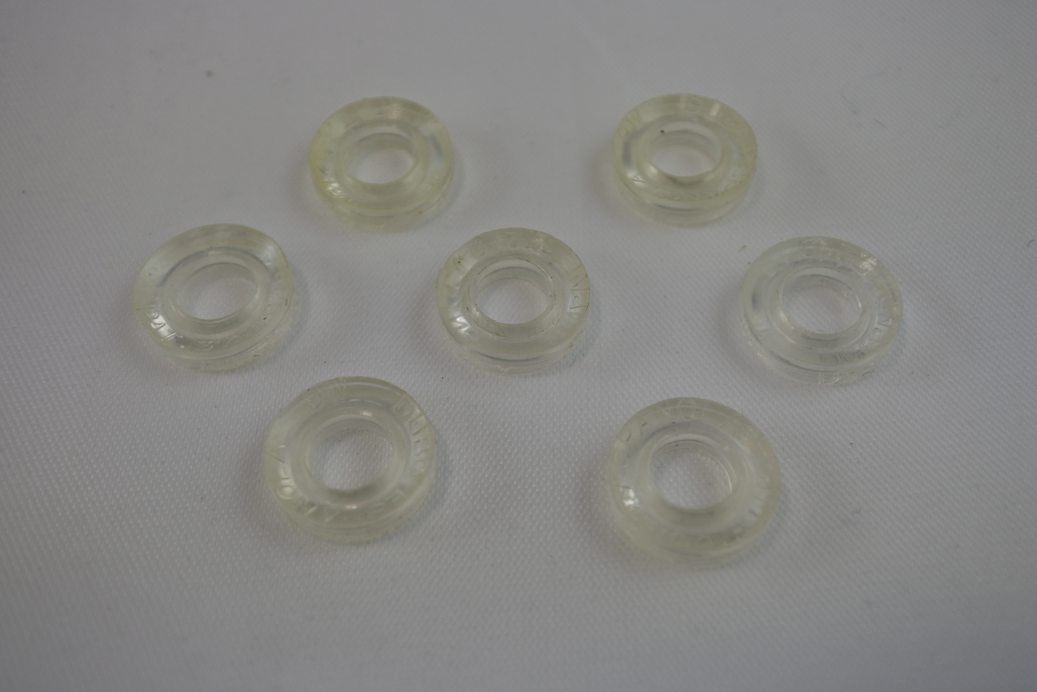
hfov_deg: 53.1
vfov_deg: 36.9
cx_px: 518
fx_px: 1037
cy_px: 346
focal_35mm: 36
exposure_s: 1/320
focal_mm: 13.7
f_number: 4
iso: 200
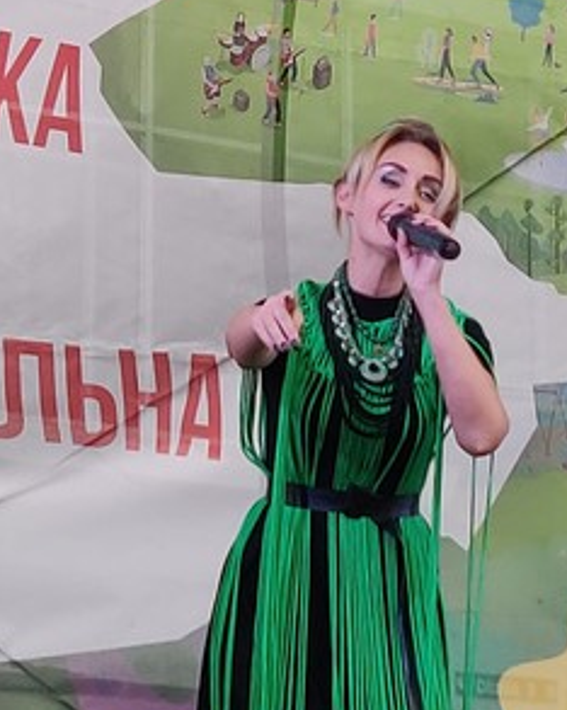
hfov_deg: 15.3
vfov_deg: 19.1
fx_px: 2100
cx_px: 441
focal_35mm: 100
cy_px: 206
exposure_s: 1/182
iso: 100
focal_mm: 4.25
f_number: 1.7
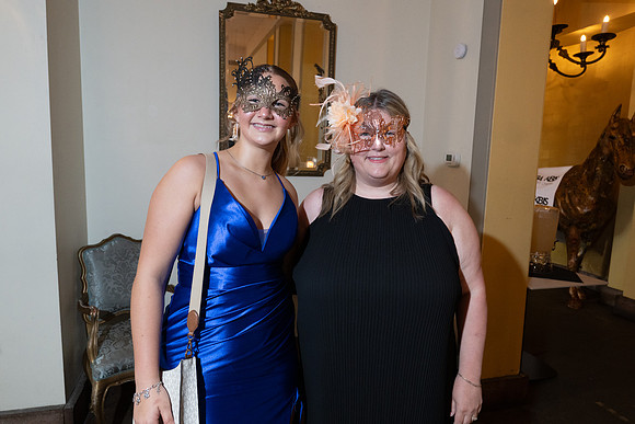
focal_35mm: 24
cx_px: 318
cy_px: 212
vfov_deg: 53.2
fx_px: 423
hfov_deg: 73.7
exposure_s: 1/100
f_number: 5
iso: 2500
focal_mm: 24
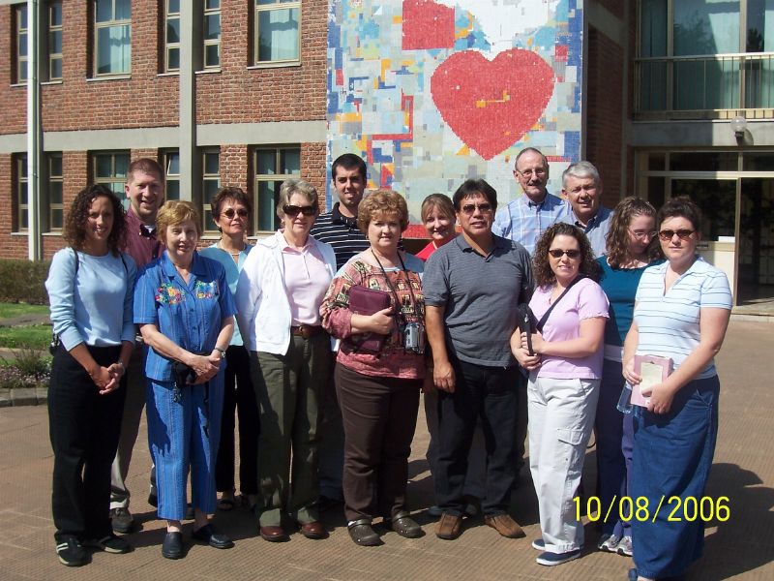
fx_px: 939
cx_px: 387
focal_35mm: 42
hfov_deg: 44.8
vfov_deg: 34.3
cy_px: 290
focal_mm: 7
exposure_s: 1/500
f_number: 5.6
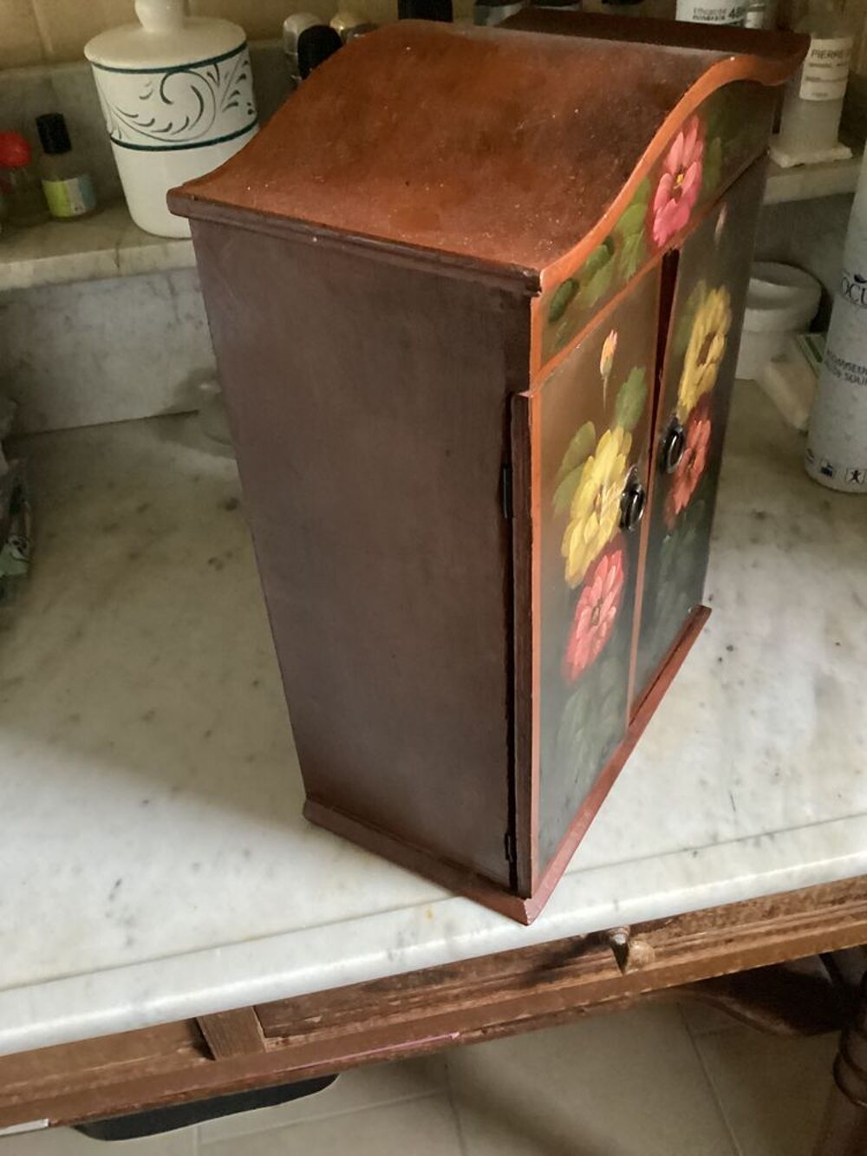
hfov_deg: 45.4
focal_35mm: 31
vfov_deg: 58.3
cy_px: 578
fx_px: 1035
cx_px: 434
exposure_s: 1/24
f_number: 2.4
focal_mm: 3.3
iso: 640
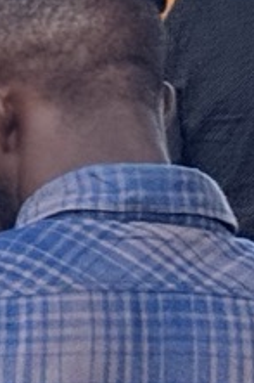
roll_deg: -0.2
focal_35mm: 434
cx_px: -1374
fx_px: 4600
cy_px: 352
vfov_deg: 4.7
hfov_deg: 2.9
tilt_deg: -4.7
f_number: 1.78
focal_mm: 6.76
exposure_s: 1/46
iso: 250
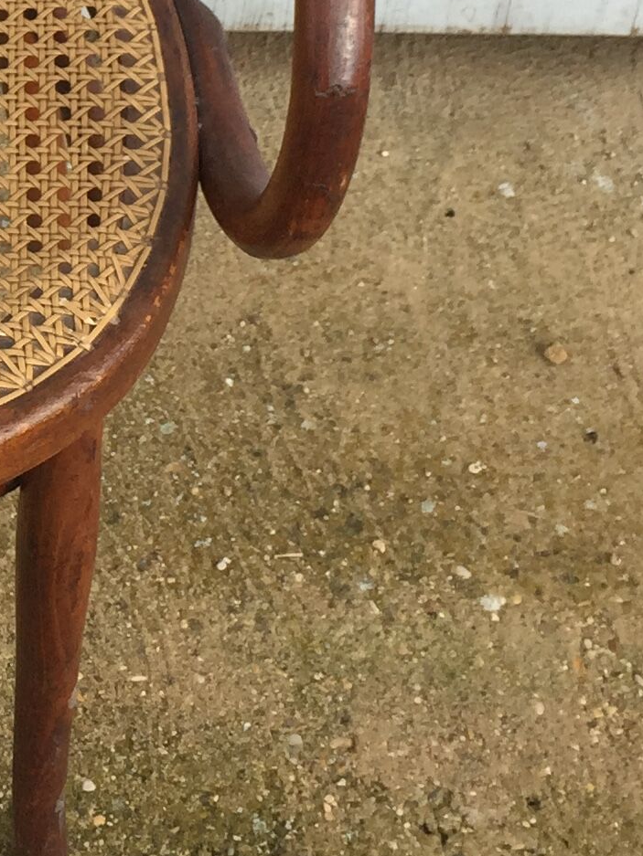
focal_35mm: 101
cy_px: -29
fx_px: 2501
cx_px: -306
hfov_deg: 13.8
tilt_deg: -41.2
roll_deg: +3.3
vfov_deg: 18.8
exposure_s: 1/608
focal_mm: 4.15
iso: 32
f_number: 2.2
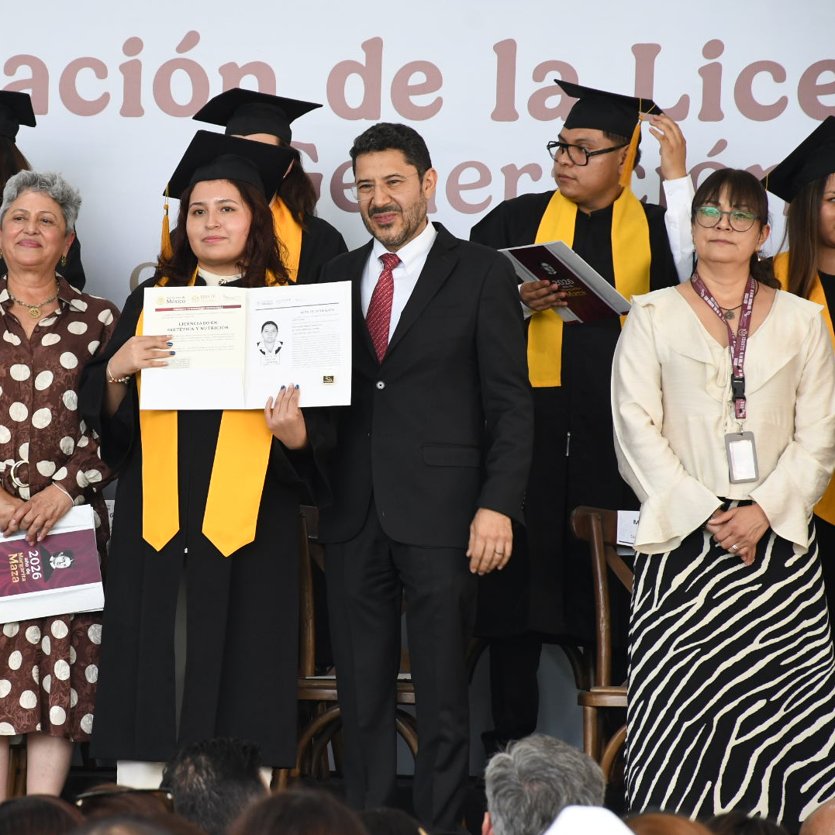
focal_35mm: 234
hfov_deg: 7.5
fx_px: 6386
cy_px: 417
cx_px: 253
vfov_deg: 7.5
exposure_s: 1/125
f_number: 8
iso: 1000
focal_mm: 122
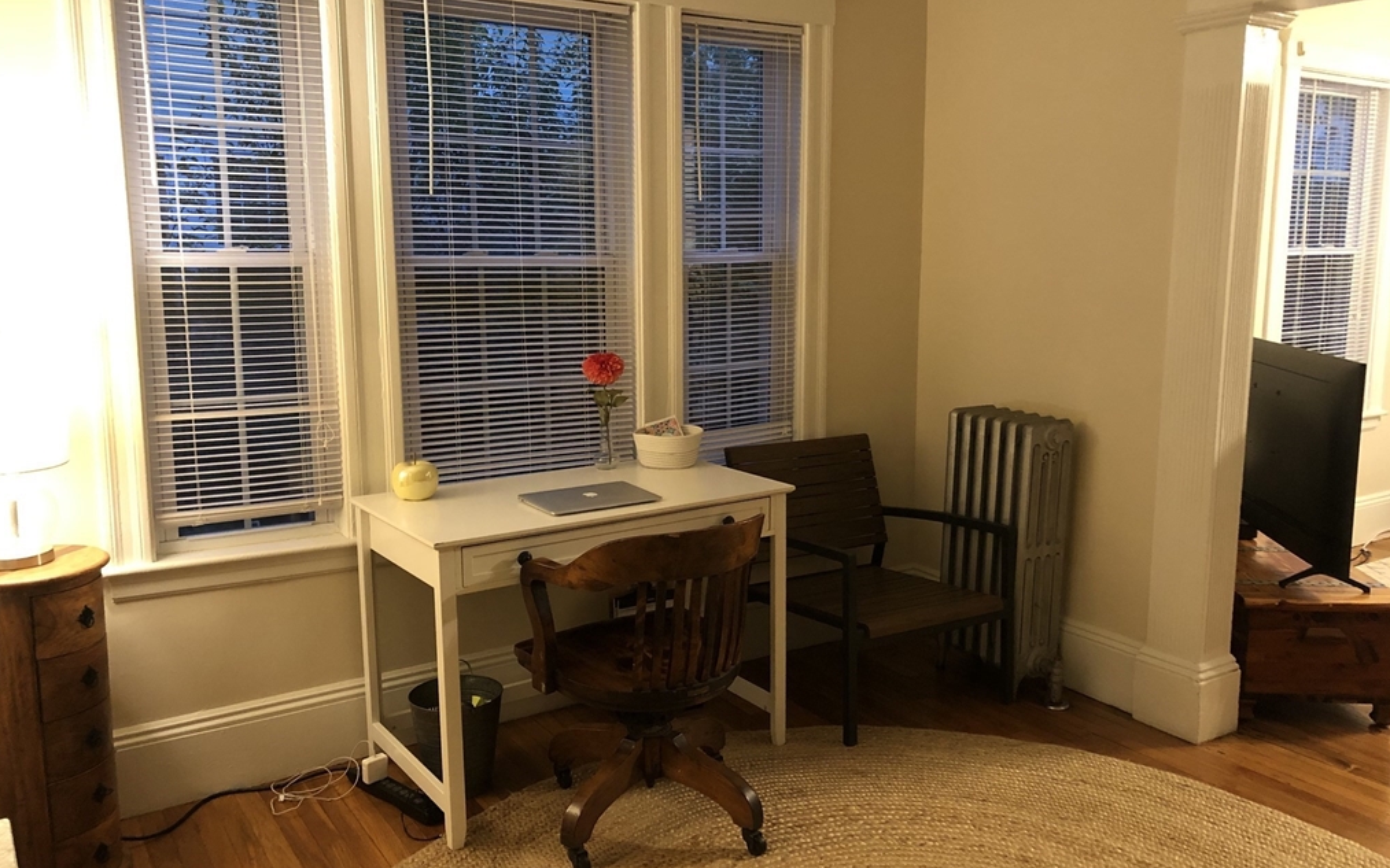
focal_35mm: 30
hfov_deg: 62.9
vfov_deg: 41.8
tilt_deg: -9.4
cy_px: 428
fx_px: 1136
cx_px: 696
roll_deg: +0.7
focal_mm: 4
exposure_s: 1/7
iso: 80
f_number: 1.8
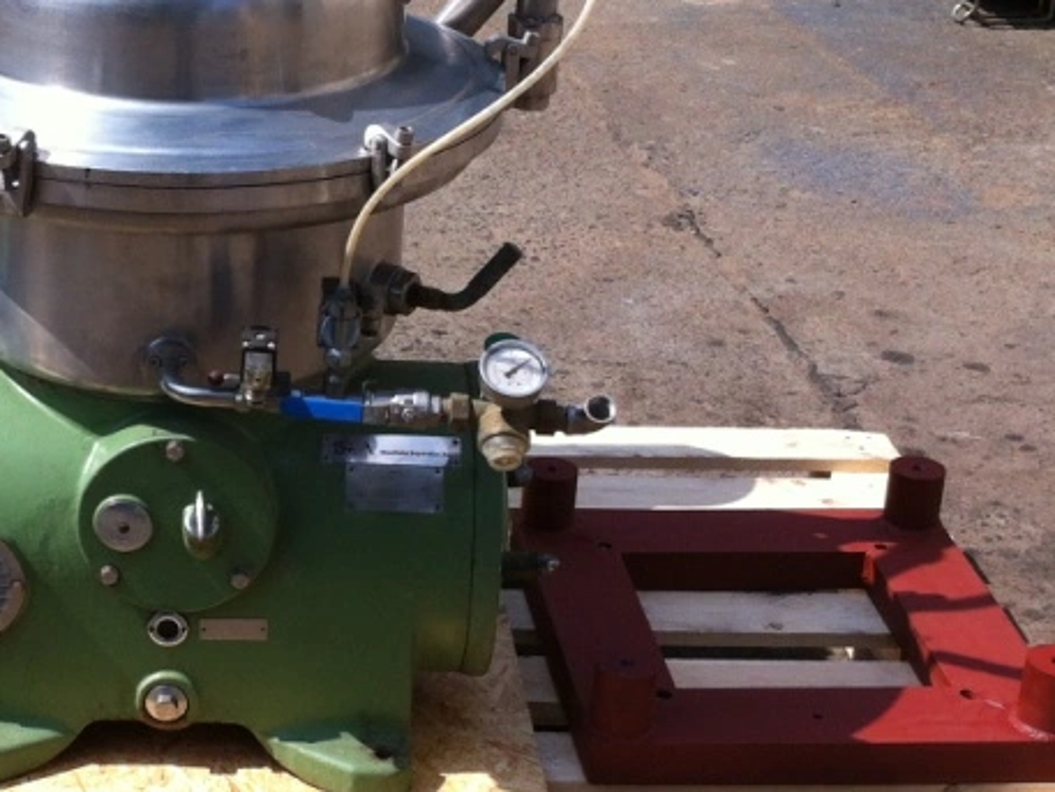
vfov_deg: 21.8
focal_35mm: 67
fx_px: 2043
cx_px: 163
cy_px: 257
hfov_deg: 28.2
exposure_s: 1/973
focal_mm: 3.85
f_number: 2.8
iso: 80
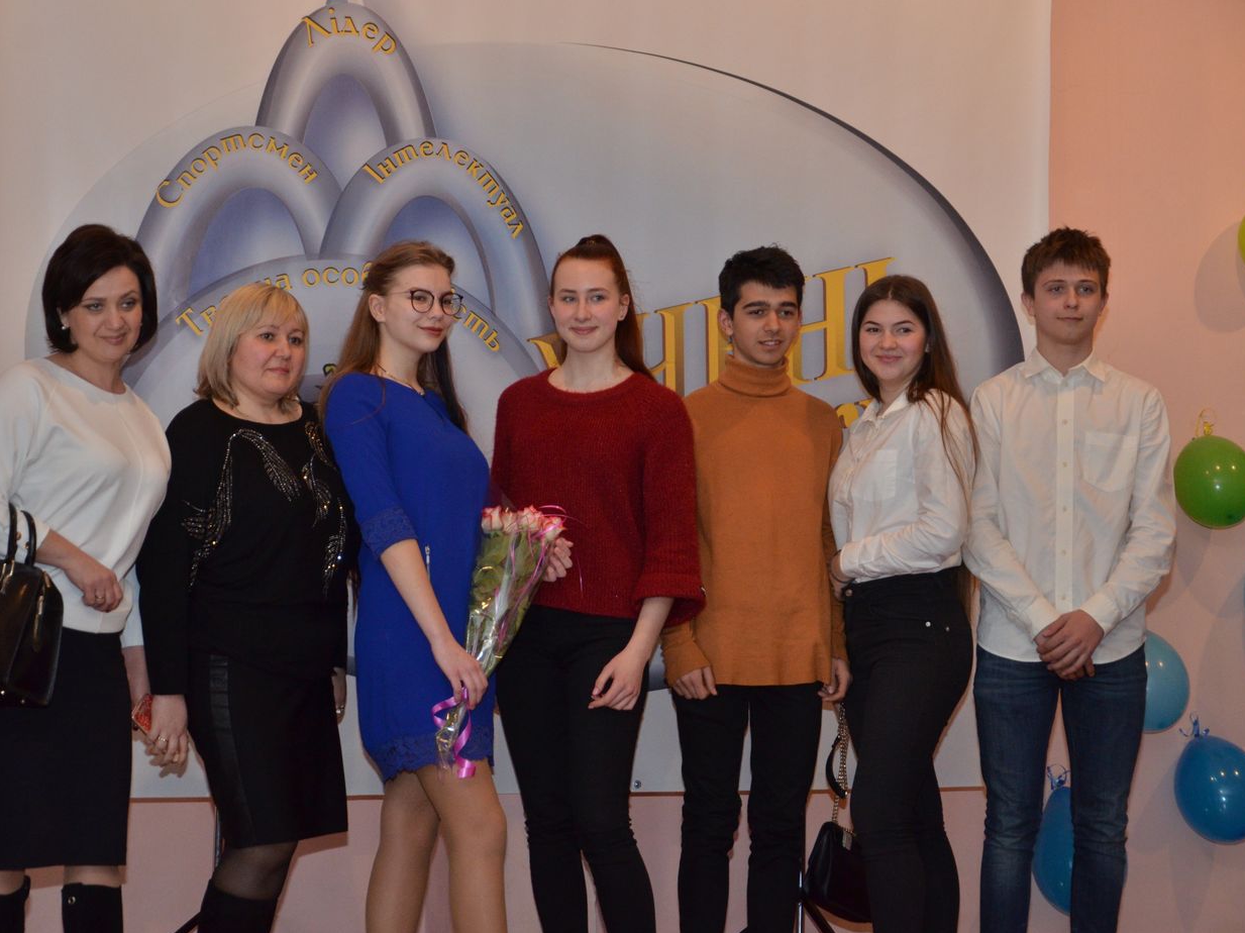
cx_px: 559
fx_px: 3056
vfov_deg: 17.4
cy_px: 467
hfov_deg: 23.0
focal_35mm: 85
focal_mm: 52
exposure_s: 1/200
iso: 1000
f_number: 5
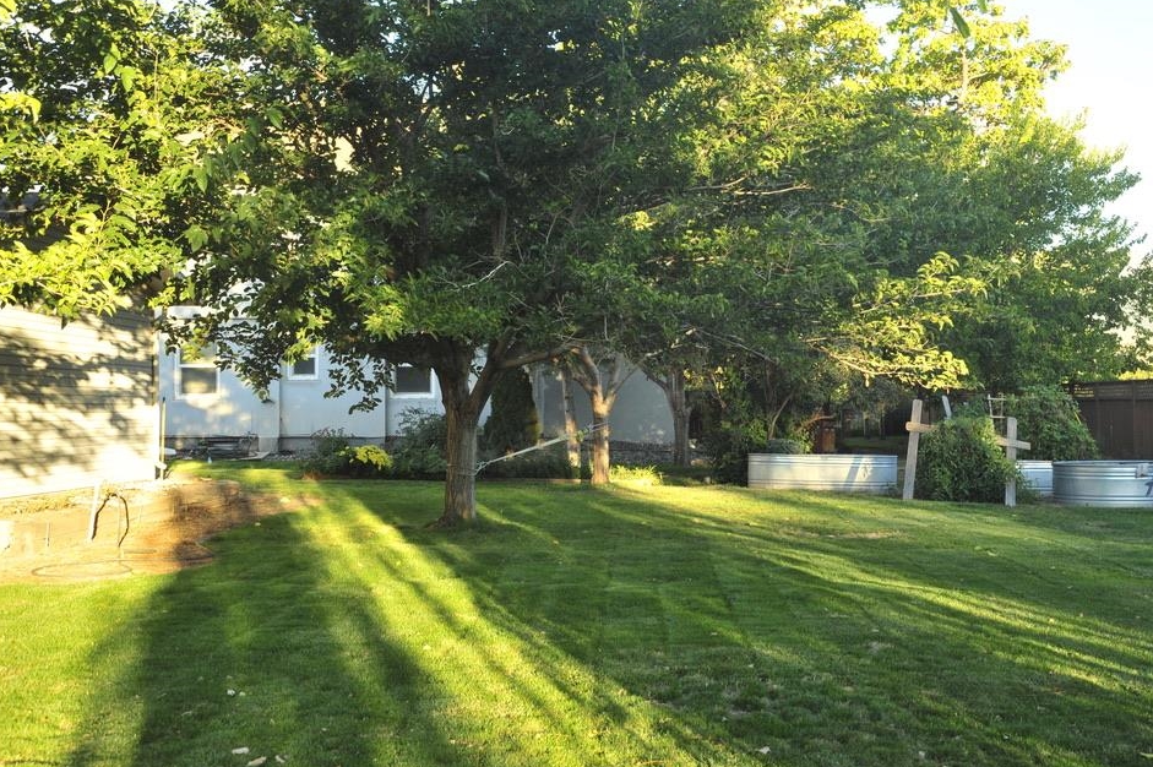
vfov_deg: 26.0
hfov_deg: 38.2
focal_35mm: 52
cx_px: 643
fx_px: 1664
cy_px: 373
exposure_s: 1/250
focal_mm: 45
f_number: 11
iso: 1600
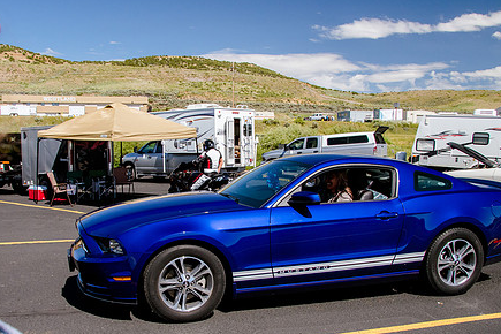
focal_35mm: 36
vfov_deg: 36.8
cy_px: 191
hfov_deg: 53.0
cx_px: 217
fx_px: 501
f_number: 7.1
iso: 400
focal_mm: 18
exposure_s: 1/1250
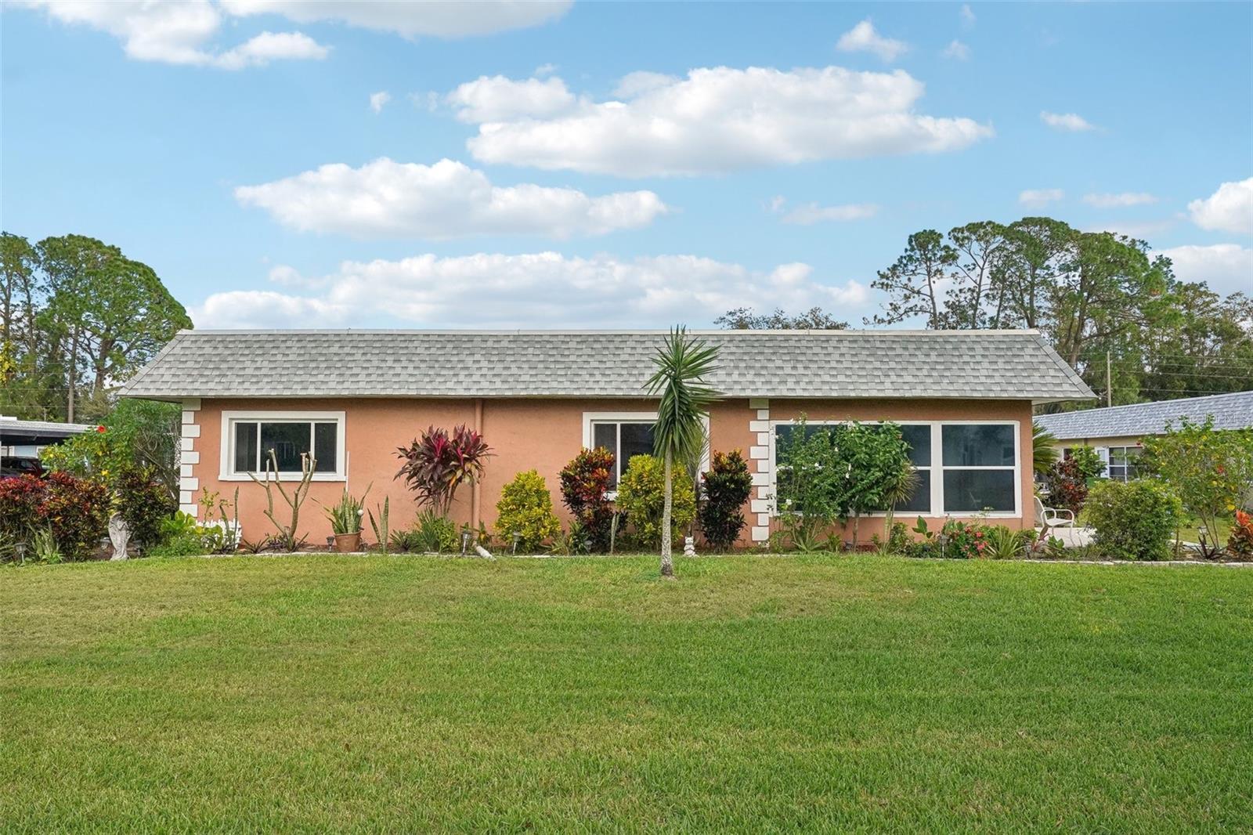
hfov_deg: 78.6
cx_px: 626
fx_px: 766
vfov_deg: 57.2
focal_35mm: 22
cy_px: 418
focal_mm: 15
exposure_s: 1/1250
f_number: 8
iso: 800
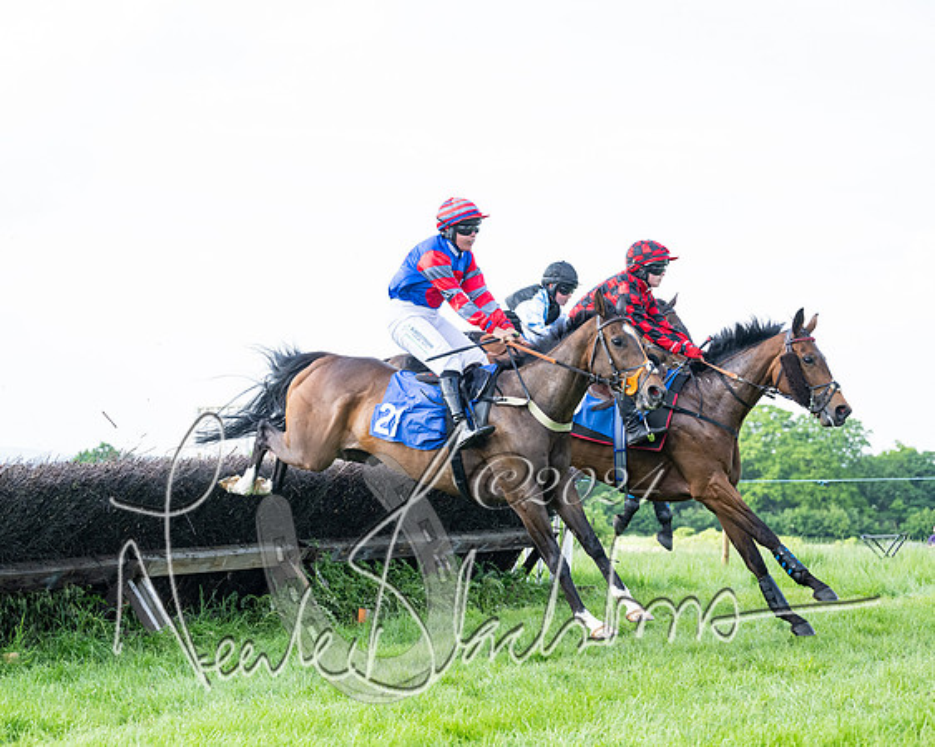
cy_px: 374
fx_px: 2182
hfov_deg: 24.1
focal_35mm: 79
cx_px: 374
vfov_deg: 19.4
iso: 1000
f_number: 4
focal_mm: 70
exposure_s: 1/2500
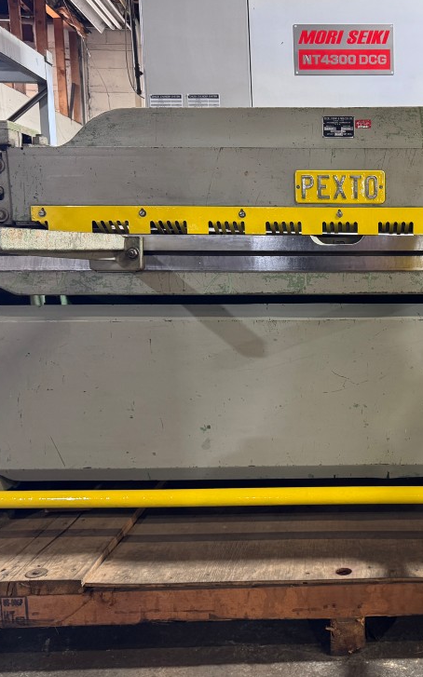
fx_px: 646
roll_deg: -1.6
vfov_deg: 55.3
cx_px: 378
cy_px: 337
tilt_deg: -8.1
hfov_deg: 34.3
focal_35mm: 35
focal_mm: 6.76
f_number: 1.78
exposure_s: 1/60
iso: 250
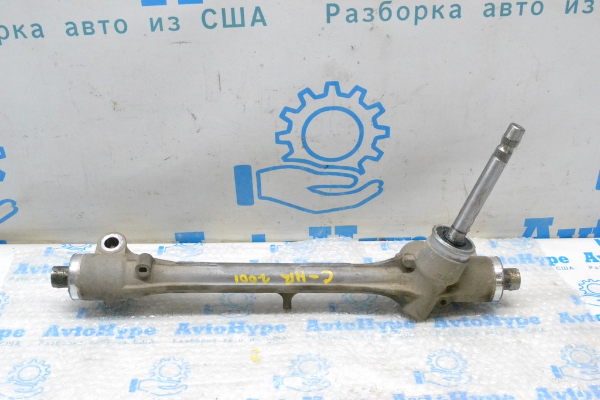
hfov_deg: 45.0
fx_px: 725
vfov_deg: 30.9
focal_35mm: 44
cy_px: 200
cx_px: 300
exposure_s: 1/100
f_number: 11
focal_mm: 29
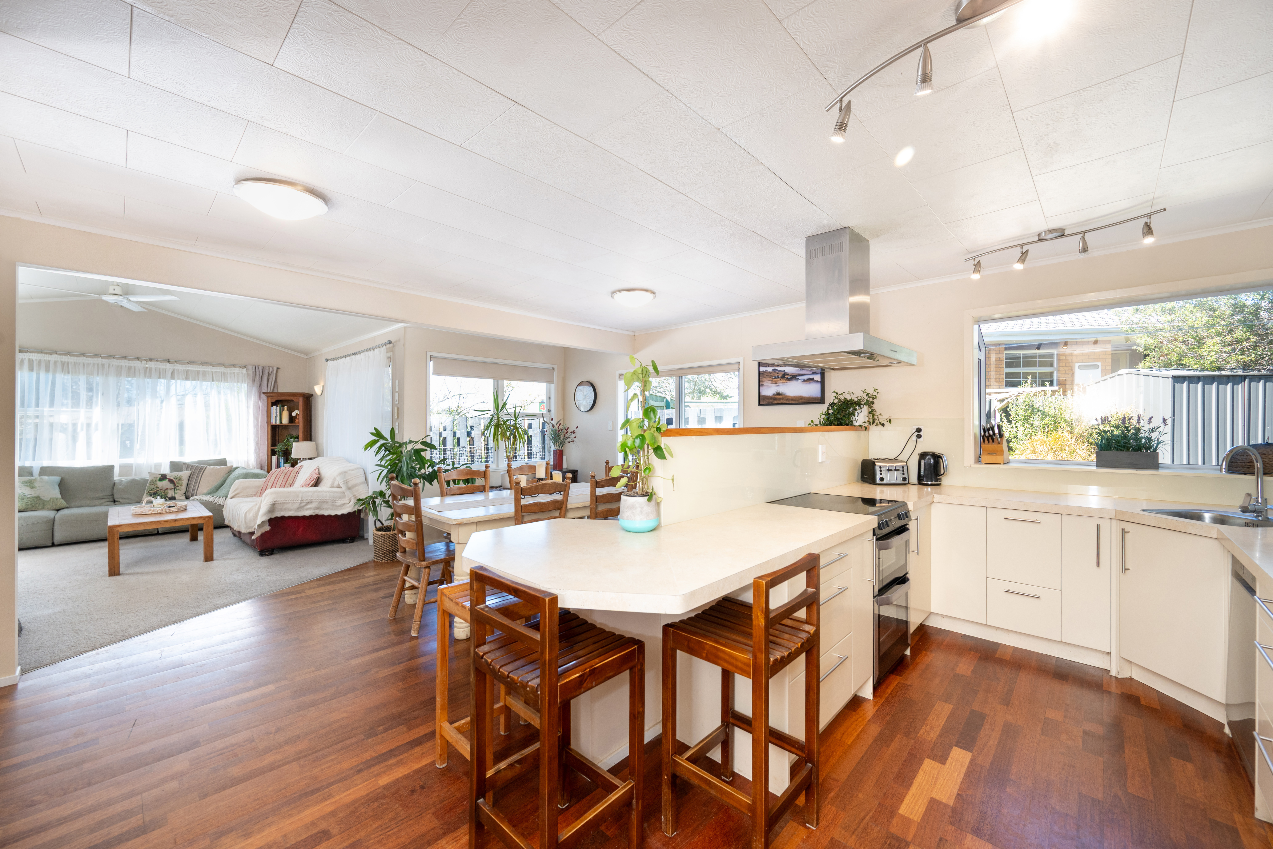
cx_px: 636
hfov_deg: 104.3
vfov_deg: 81.2
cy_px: 424
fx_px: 495
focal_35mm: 14
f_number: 8
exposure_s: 1/6
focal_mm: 14
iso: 400
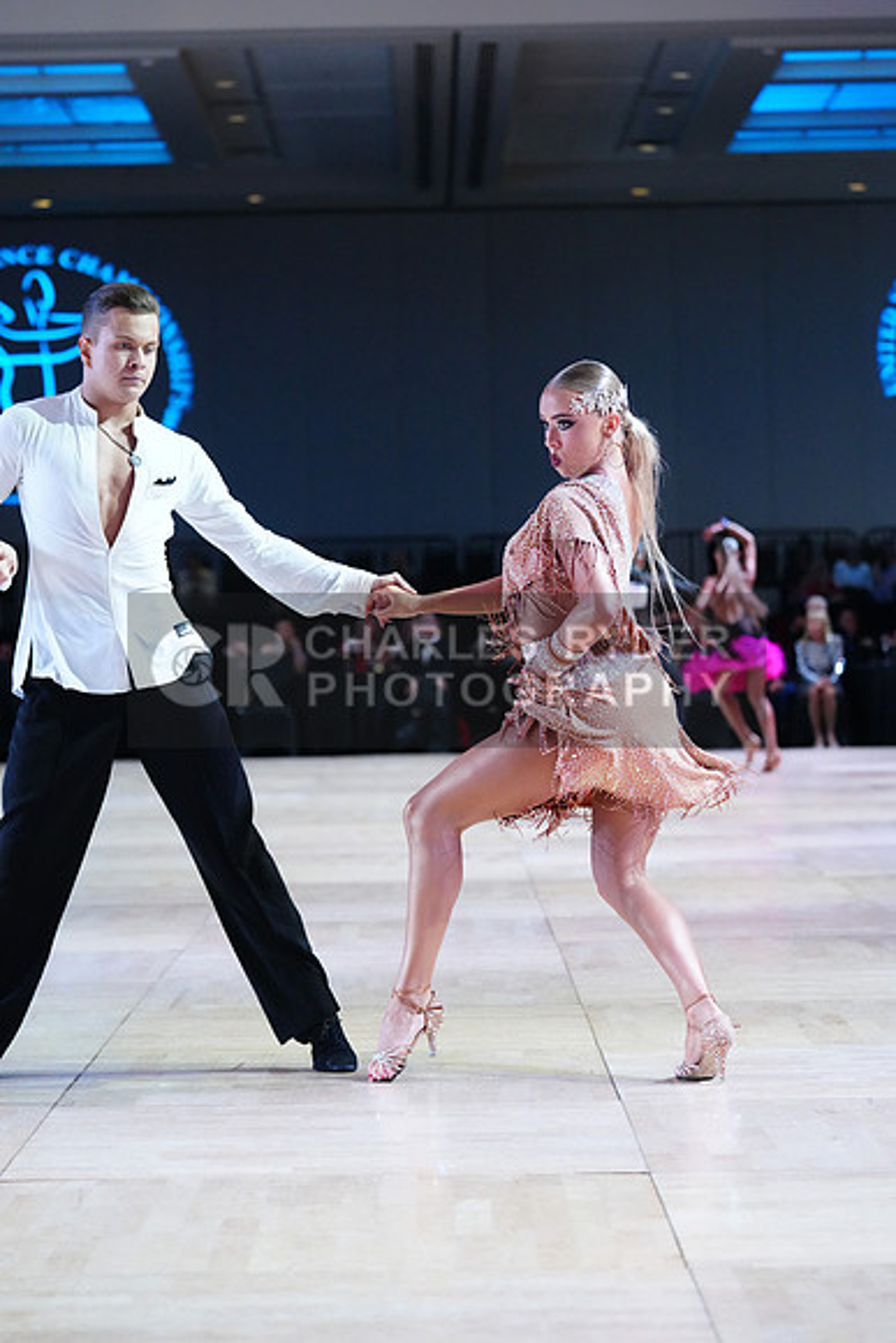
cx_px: 448
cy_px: 672
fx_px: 4029
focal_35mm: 108
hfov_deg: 12.7
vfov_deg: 18.9
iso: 6400
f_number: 4
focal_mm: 108
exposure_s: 1/400
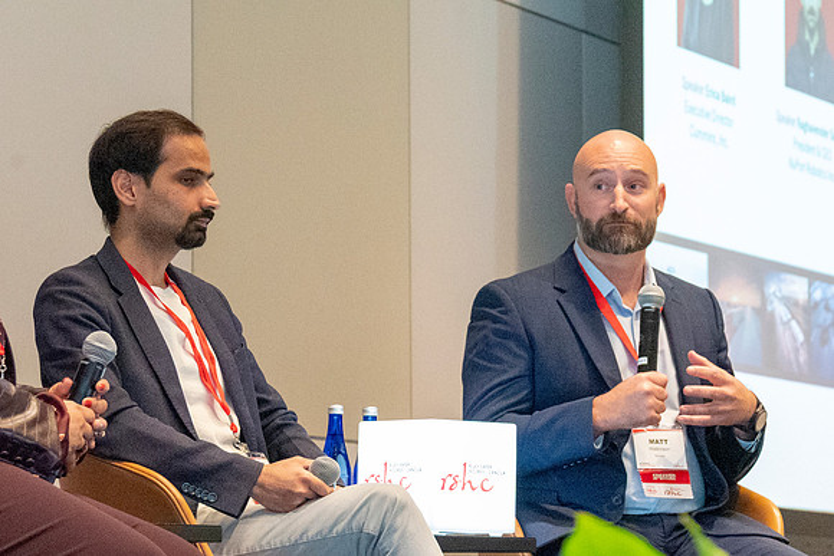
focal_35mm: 172
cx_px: 417
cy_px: 278
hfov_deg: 11.9
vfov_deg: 8.0
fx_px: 3985
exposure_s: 1/125
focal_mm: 105
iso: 12800
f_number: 7.1
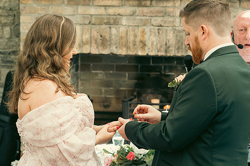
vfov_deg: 14.5
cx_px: 147
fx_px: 653
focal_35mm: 94
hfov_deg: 21.7
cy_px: 98
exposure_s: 1/200
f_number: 3.5
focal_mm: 48
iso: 640
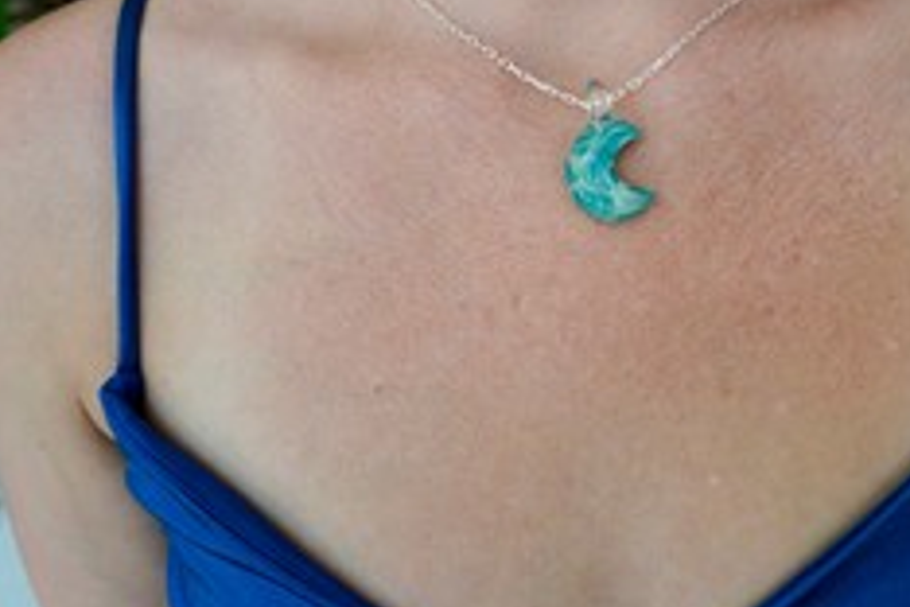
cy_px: 224
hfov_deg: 46.2
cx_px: 649
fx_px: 1036
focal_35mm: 41
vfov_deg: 32.5
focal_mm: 16
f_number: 4
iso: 125
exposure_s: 1/60
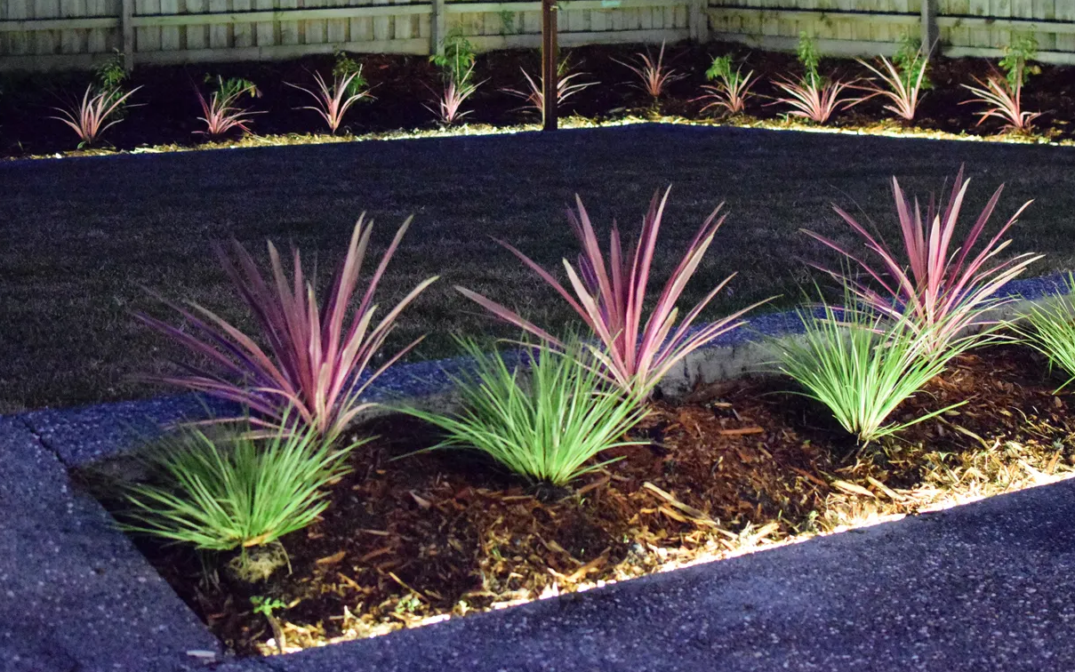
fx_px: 2100
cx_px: 531
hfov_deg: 28.7
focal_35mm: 72
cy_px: 216
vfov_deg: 18.1
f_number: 2.5
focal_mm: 35
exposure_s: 1/60
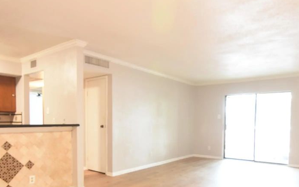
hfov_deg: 68.4
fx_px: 220
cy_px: 135
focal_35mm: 27
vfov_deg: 44.8
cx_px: 149
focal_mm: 12
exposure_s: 1.6
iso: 160
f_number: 7.1
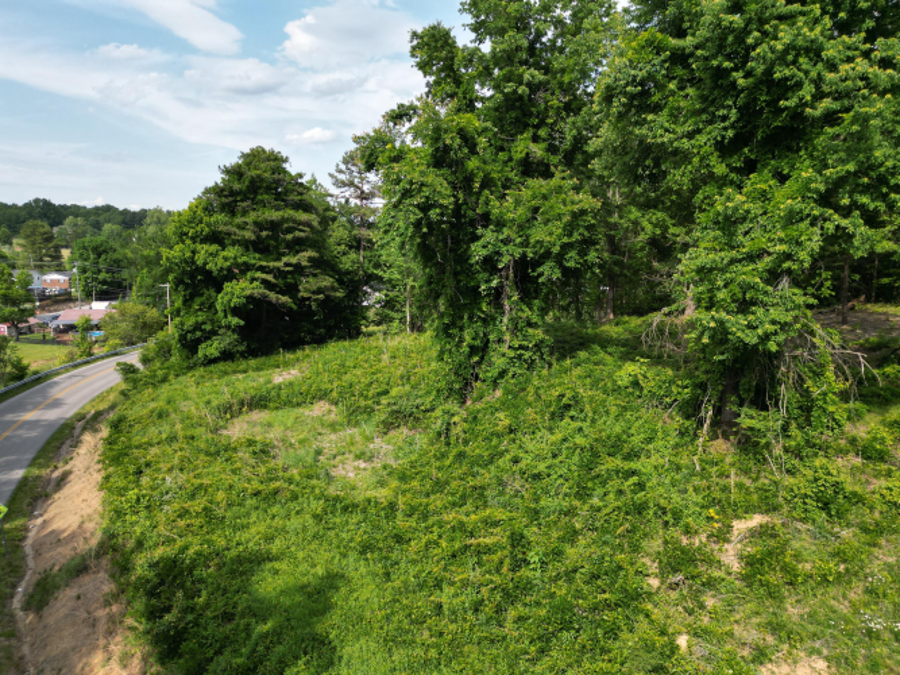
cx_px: 450
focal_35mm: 24
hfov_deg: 71.6
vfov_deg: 56.8
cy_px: 338
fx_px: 624
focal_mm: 6.72
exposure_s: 1/1500
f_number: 1.7
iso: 120
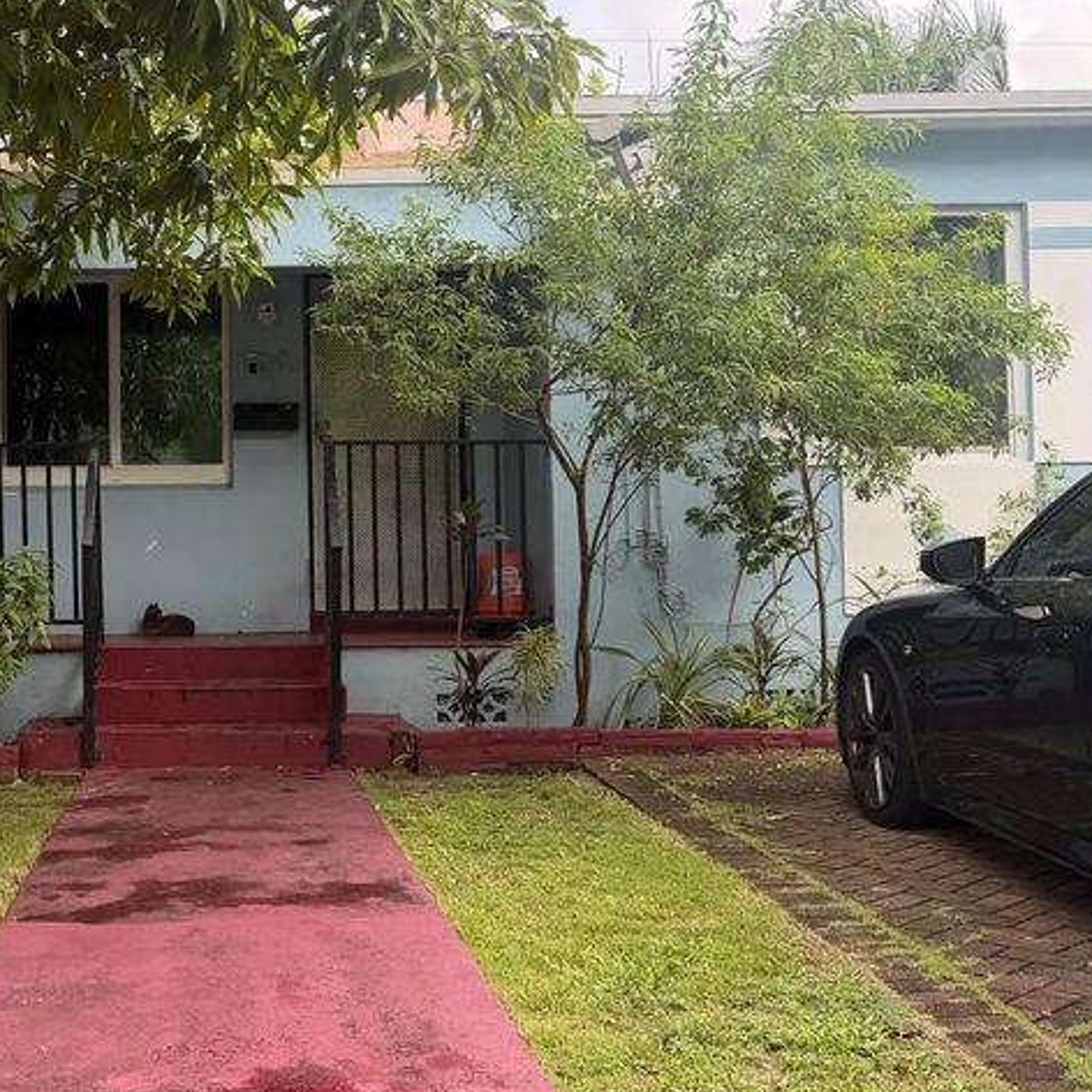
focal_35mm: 46
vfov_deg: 36.8
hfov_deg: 35.5
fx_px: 1642
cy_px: 488
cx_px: 201
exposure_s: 1/772
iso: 100
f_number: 1.78
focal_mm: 6.76
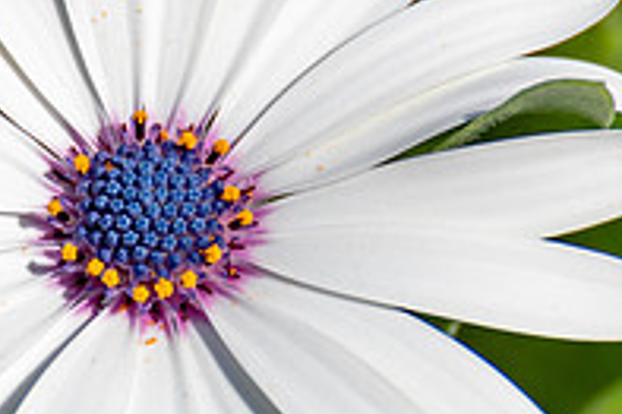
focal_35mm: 2720
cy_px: 187
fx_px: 46955
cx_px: 199
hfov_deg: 0.8
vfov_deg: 0.5
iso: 200
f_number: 6.3
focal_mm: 600
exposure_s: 1/2500
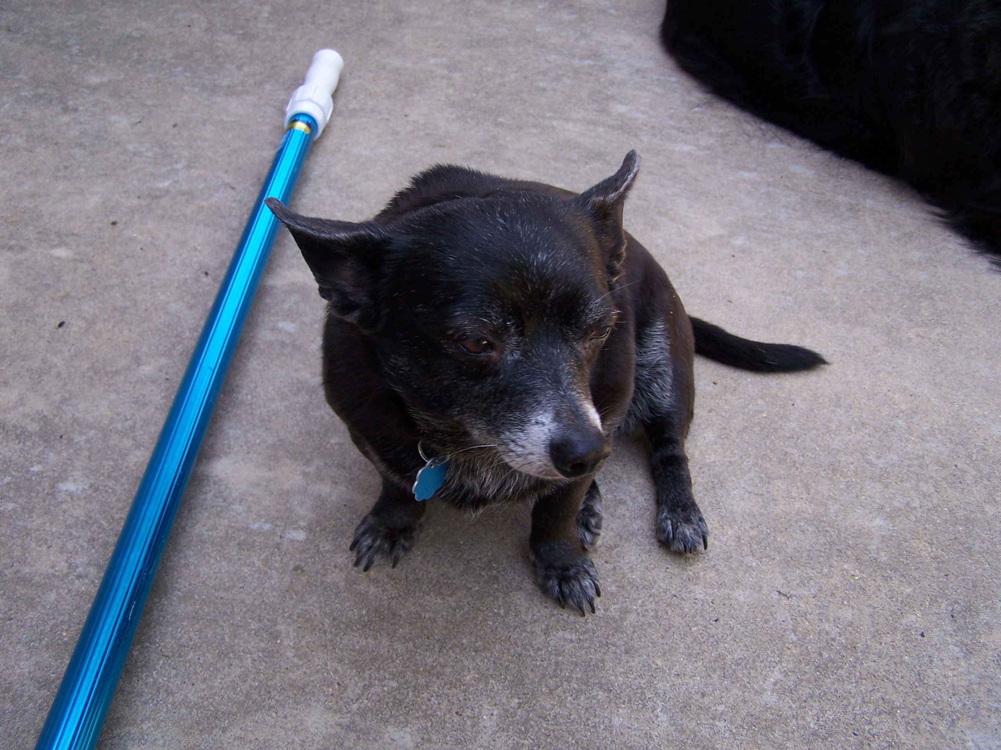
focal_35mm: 38
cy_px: 375
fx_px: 1099
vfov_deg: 37.7
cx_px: 500
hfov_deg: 49.0
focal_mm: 6.3
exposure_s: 1/160
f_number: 2.8
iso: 80
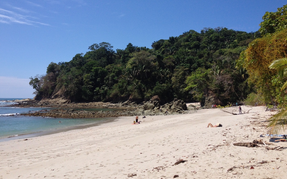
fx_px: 297
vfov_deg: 33.5
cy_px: 80
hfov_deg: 51.5
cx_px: 145
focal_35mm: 38
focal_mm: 4.28
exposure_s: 1/2632
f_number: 2.4
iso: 50
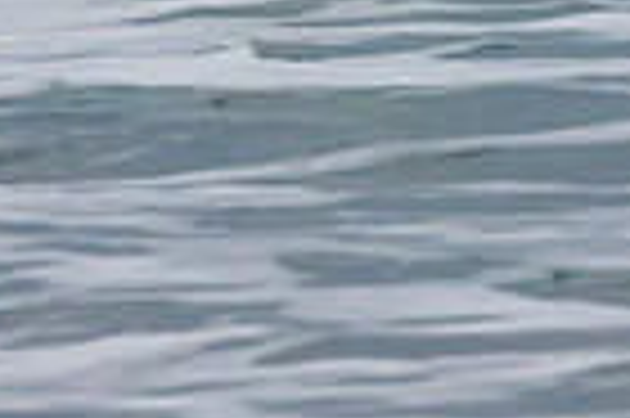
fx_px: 44485
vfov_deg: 0.5
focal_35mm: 2545
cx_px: -188
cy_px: -630
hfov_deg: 0.8
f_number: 5.6
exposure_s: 1/1250
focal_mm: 500
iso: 3200
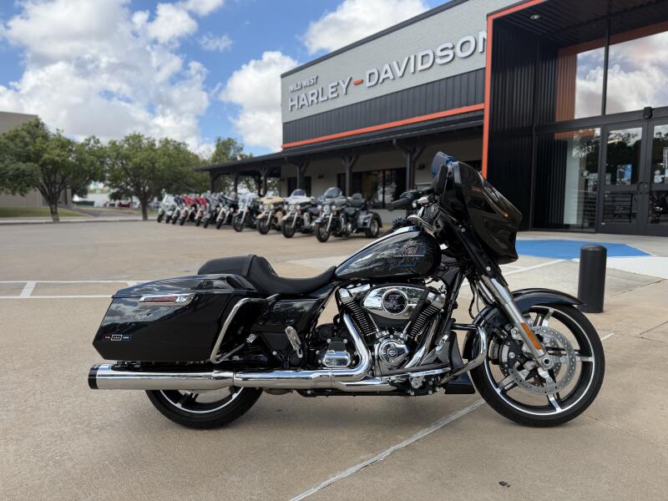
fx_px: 463
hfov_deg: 71.6
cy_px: 250
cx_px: 334
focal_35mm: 24
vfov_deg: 56.8
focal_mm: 6.76
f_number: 1.78
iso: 100
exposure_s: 1/2611
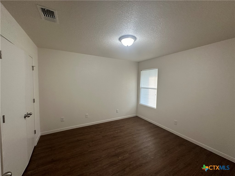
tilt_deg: -3.3
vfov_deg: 85.7
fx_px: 95
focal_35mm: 14
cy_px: 88
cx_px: 118
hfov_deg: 102.1
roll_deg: -1.0
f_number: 2.2
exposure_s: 1/120
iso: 200
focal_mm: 2.22
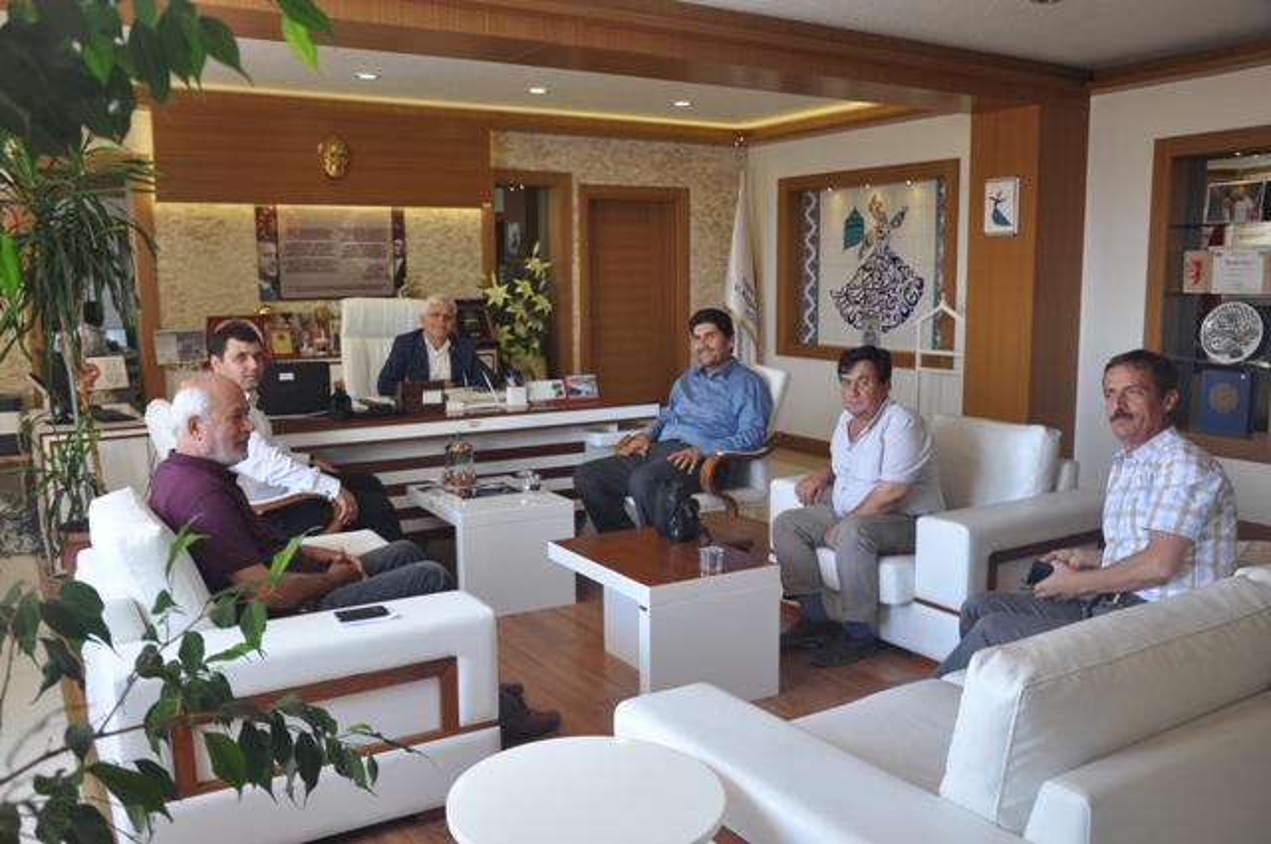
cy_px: 422
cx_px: 636
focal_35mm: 32
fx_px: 1111
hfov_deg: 59.6
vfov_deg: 41.6
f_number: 4
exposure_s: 1/60
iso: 400
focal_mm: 21
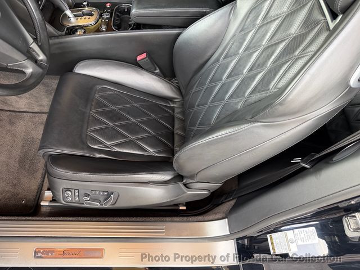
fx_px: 250
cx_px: 180
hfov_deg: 71.6
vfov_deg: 56.8
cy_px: 135
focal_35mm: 24
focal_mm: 6.76
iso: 200
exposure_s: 1/115
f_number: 1.78
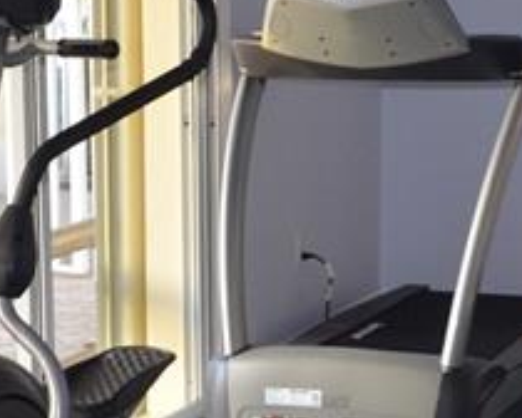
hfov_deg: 14.1
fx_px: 2117
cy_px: 309
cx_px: 278
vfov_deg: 11.2
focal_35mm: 137
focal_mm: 20
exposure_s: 1/60
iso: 900
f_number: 3.8
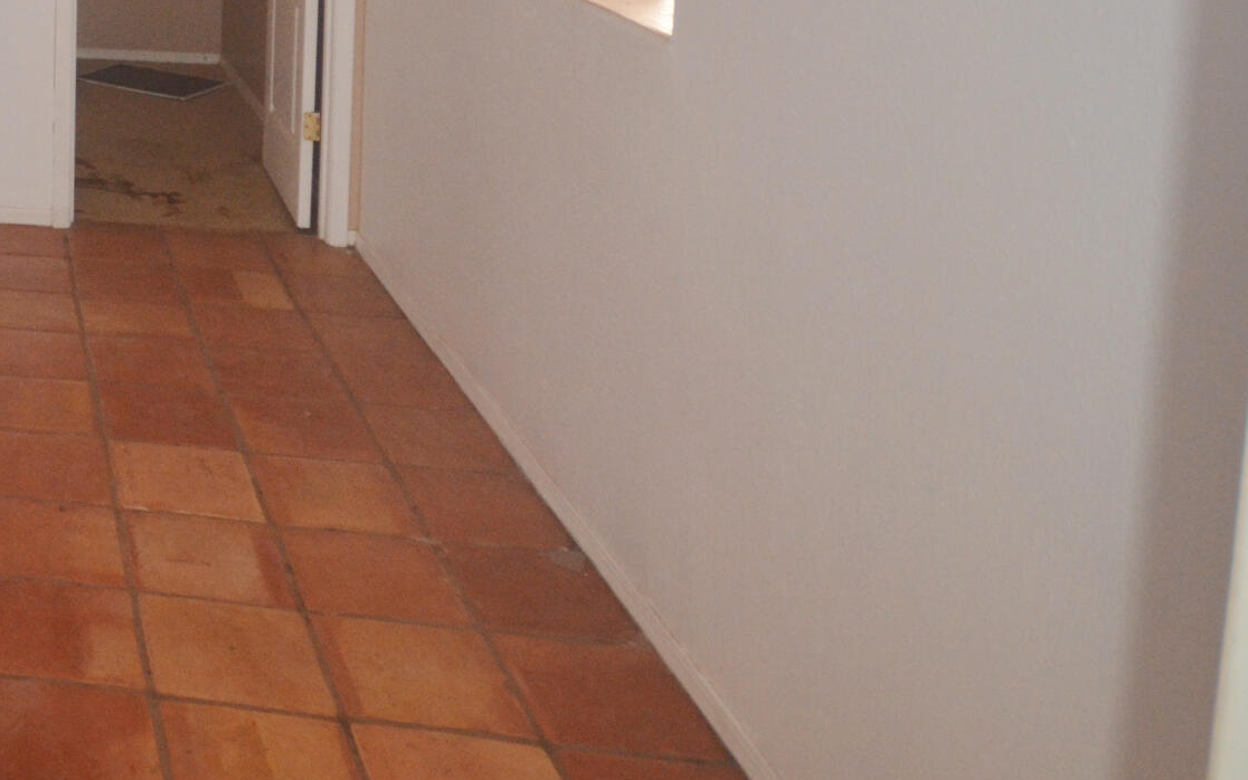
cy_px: -116
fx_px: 1395
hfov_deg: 35.1
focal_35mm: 41
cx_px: -337
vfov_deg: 28.0
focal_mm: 10
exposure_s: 1/60
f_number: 4
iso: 800
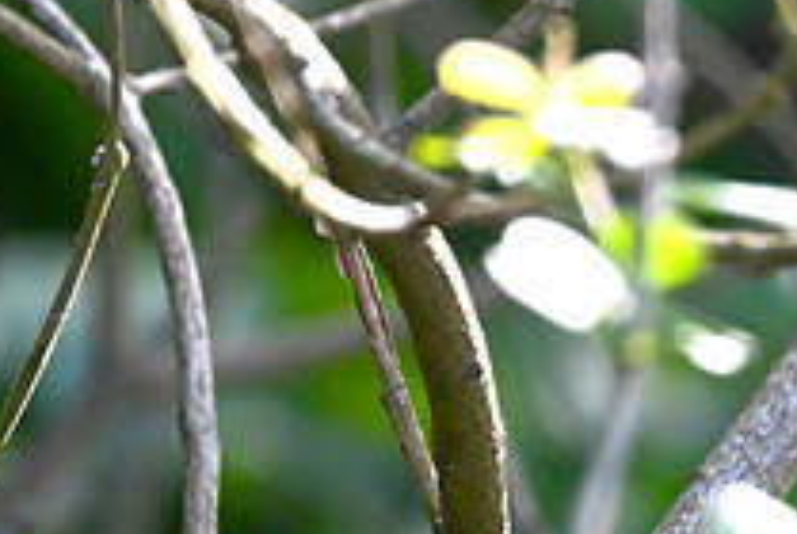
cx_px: 1079
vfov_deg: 0.6
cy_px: 681
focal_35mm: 2215
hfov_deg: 0.9
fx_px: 49106
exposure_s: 1/800
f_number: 6.3
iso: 3200
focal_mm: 800
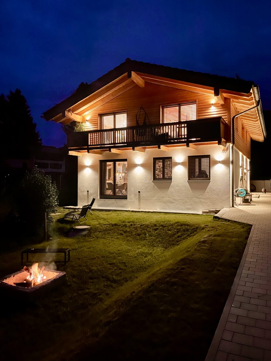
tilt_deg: +0.9
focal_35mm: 26
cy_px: 180
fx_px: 271
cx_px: 136
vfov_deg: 67.3
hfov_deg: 53.1
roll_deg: +0.4
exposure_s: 1/20
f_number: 1.6
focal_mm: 4.2
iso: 1000
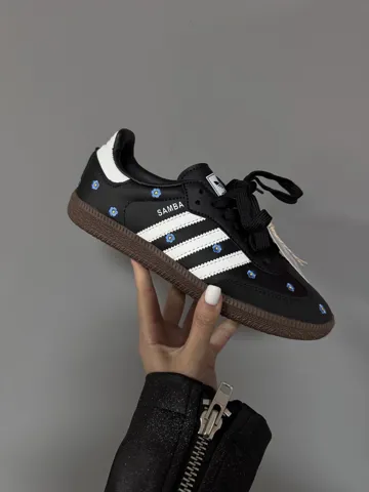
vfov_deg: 71.6
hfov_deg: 56.8
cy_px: 246
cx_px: 184
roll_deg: +1.4
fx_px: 341
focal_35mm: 24
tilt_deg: -18.8
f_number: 1.78
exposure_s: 1/50
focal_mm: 6.76
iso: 400
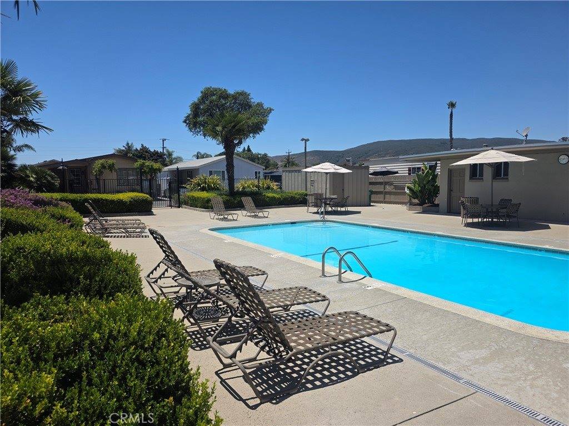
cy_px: 213
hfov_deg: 73.9
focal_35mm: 23
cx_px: 284
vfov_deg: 58.9
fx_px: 378
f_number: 1.7
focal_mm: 6.3
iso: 80
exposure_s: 1/7944
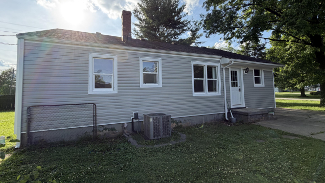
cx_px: 155
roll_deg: +1.8
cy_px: 84
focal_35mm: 16
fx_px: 138
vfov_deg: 67.0
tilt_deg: +3.4
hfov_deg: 99.3
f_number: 2.2
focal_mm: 2.22
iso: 40
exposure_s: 1/554
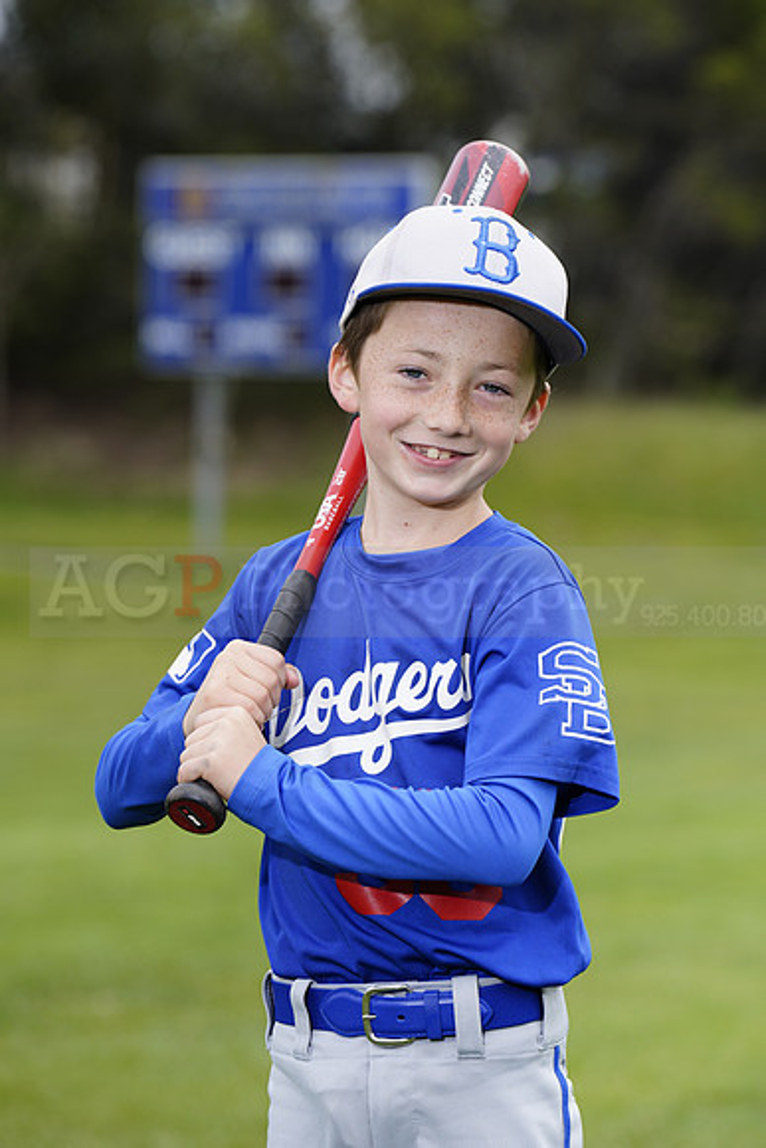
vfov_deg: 11.1
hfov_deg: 7.4
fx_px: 5901
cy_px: 574
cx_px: 383
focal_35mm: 185
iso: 100
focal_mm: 185
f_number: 6.3
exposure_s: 1/250
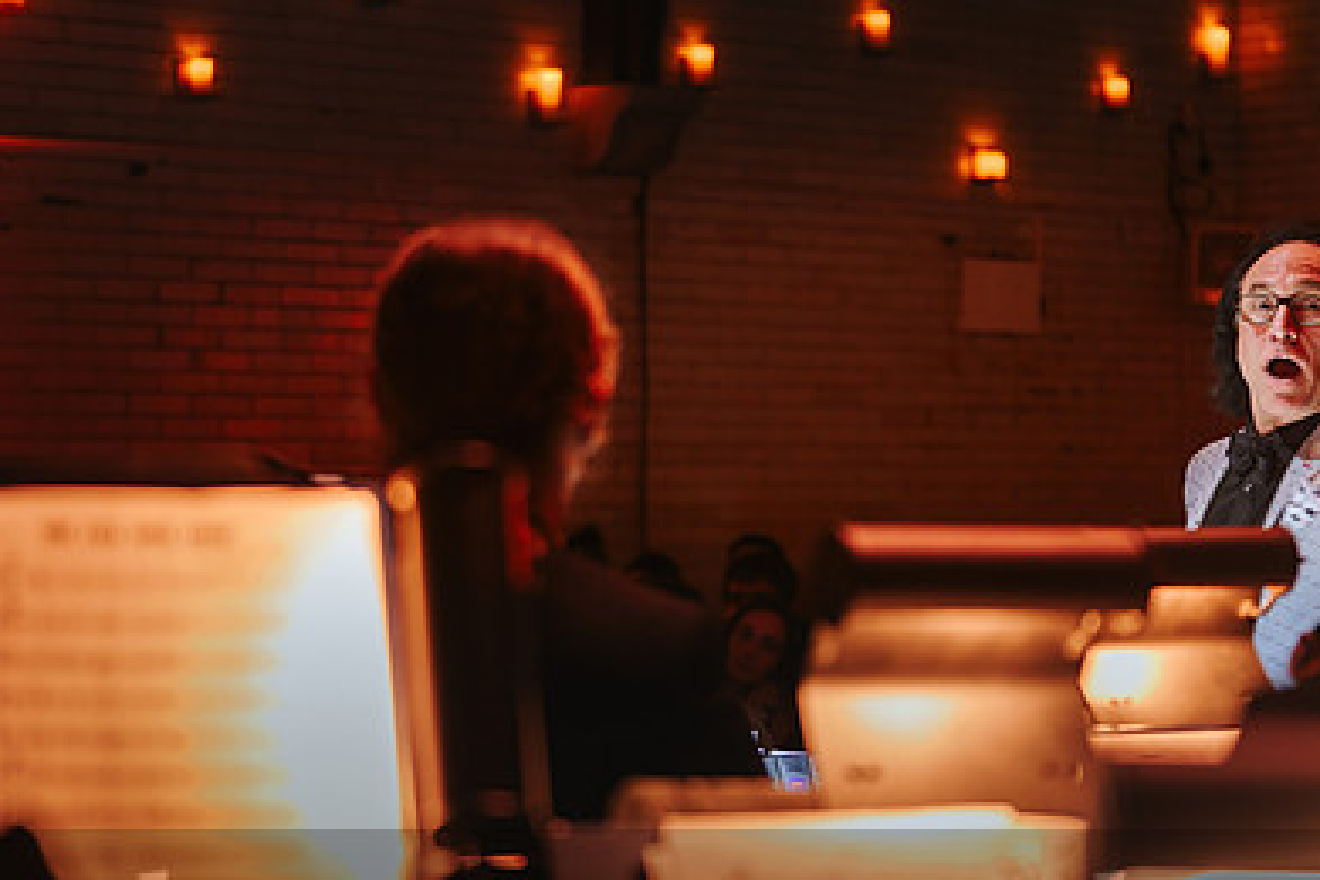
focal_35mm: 104
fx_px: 3813
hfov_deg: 19.6
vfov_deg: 13.2
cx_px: 592
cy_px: 479
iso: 1000
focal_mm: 70
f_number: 2.8
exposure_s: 1/40
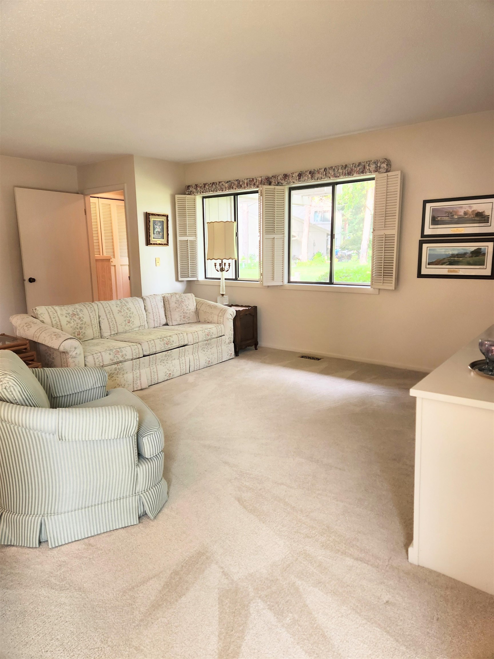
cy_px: 330
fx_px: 438
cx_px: 247
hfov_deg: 58.9
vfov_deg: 73.9
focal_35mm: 23
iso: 100
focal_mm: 5.4
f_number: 1.8
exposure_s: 1/120
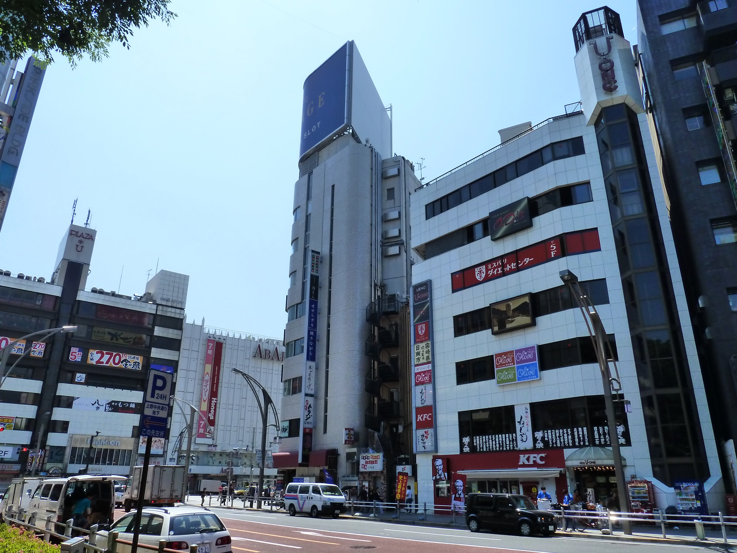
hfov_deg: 69.4
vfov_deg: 54.9
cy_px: 276
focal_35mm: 25
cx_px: 368
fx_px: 532
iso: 200
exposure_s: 1/400
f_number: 5
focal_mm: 4.1
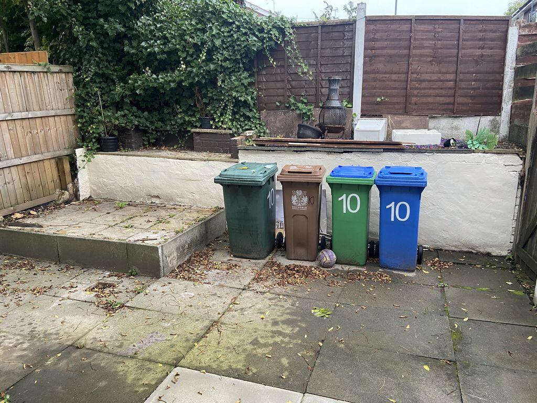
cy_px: 202
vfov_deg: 53.1
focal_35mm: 26
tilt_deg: -13.8
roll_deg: +0.4
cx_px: 268
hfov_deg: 67.3
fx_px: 403
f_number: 1.8
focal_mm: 4.25
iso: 125
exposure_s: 1/50
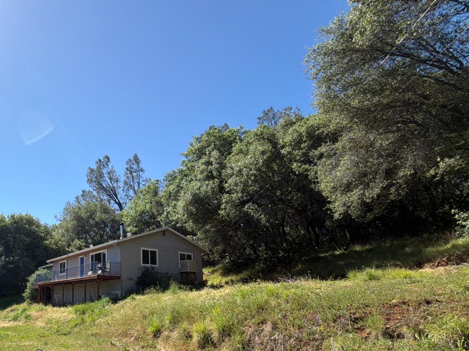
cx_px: 110
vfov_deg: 59.1
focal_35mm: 22
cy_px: 245
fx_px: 298
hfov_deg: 70.6
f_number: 2.2
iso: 25
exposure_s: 1/770
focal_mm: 2.22
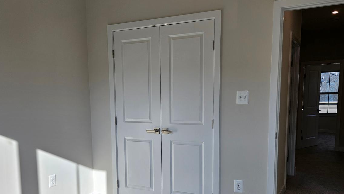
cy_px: 140
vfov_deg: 34.1
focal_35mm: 34
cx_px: 174
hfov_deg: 58.0
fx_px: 310
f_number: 1.8
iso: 25
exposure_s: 1/403
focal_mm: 5.4
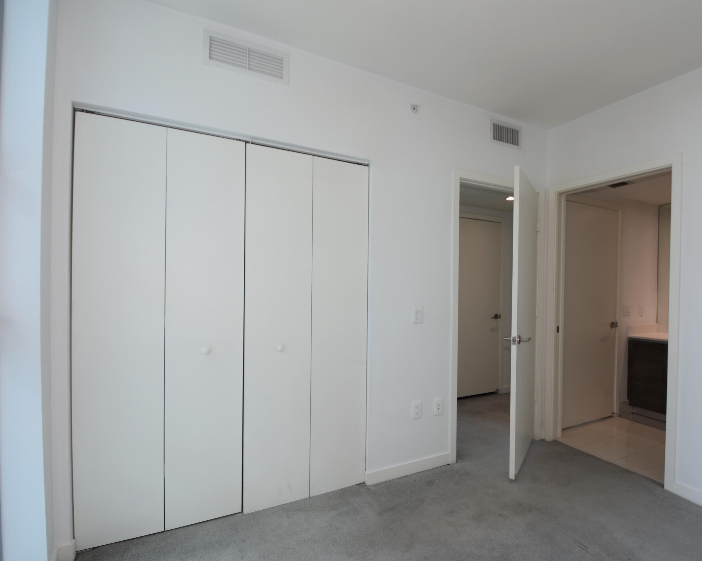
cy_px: 282
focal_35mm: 17
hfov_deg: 88.8
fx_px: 353
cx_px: 412
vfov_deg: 77.0
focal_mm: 10
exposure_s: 1/60
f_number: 5
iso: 200
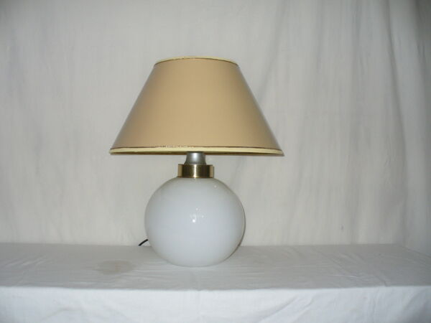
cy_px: 162
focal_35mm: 37
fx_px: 461
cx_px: 216
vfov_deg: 38.7
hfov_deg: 50.1
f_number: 2.8
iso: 125
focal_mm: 6.1
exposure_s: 1/30
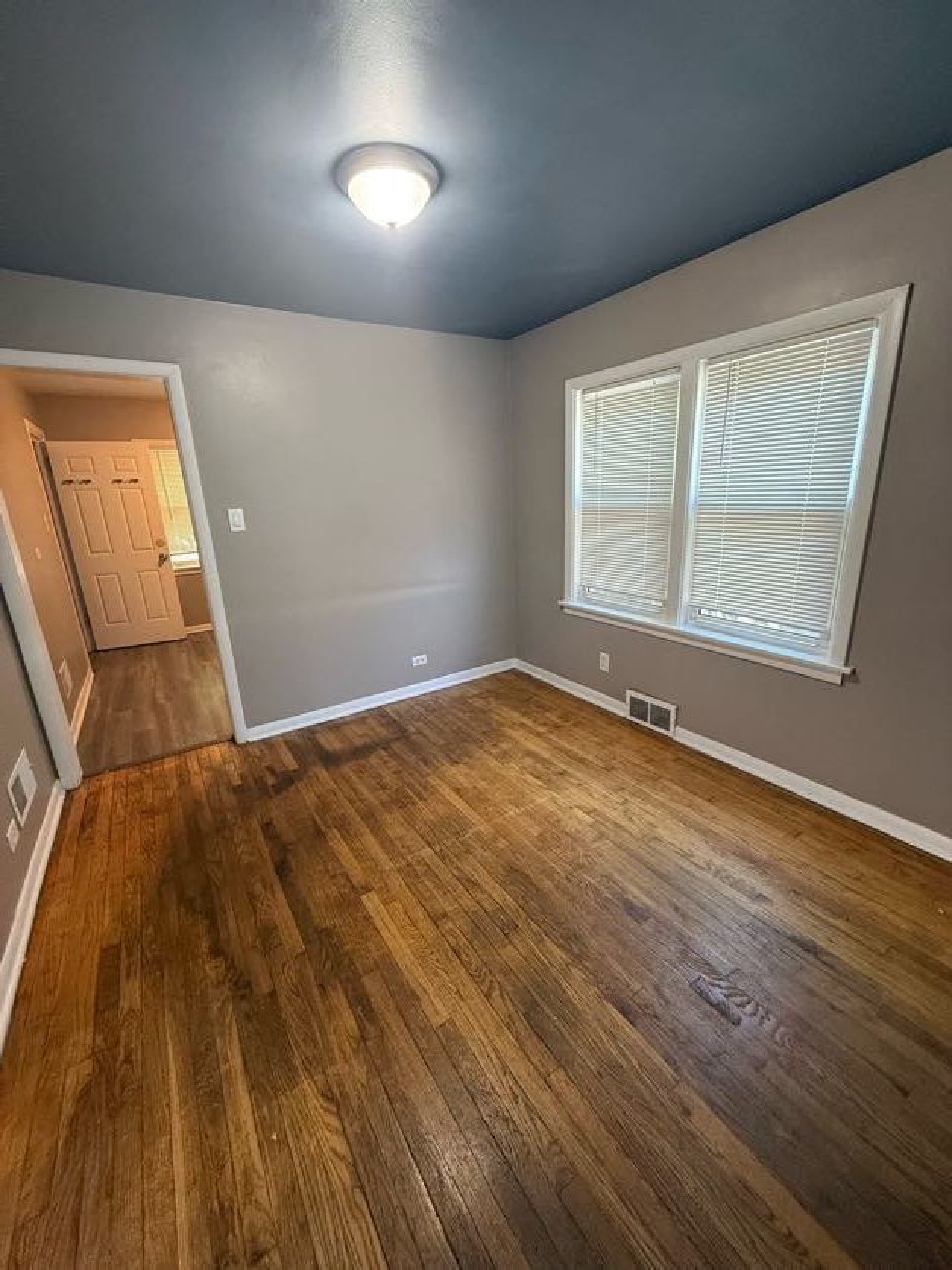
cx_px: 476
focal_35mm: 14
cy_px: 635
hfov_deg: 85.7
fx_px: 513
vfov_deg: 102.1
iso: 400
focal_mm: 2.22
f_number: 2.2
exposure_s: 1/60
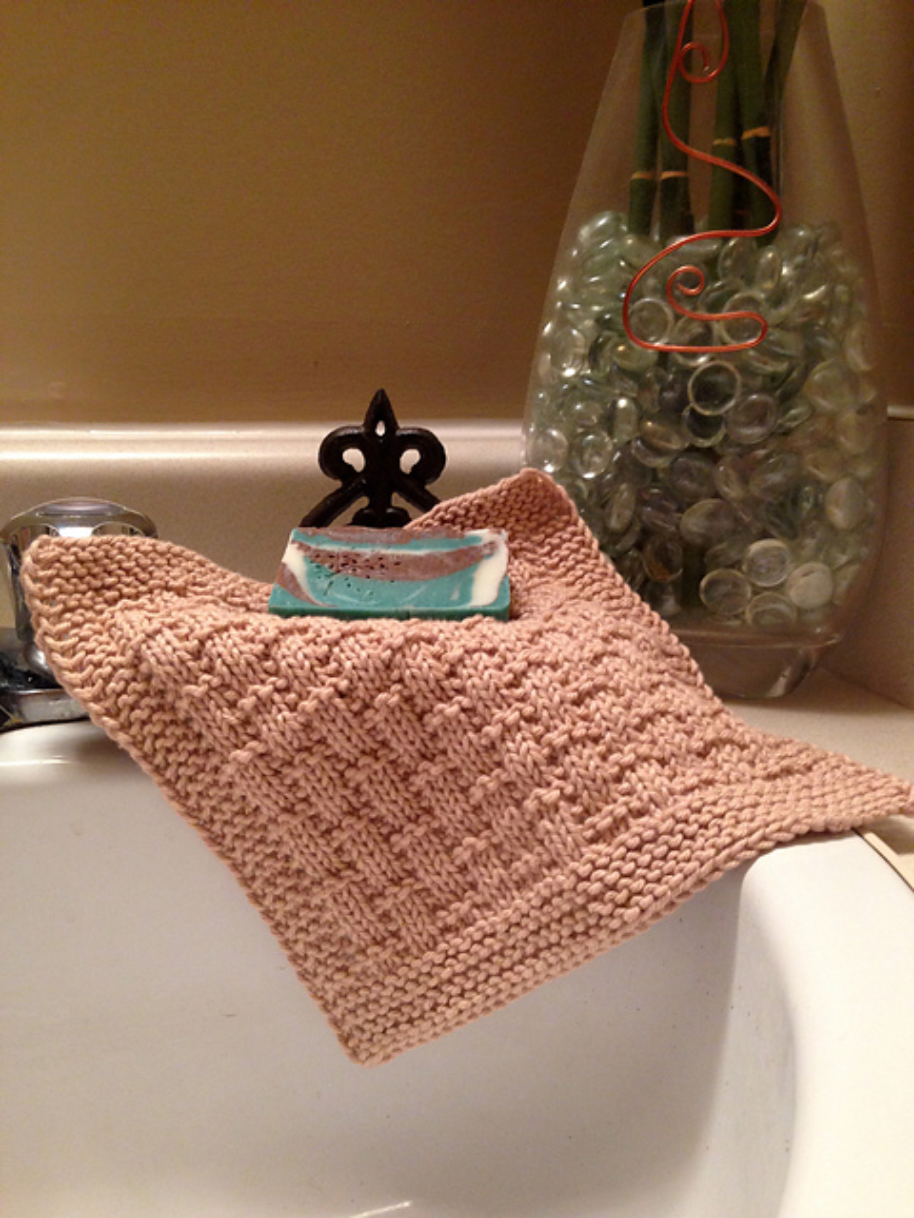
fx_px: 1162
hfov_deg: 42.9
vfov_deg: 55.4
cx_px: 457
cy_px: 609
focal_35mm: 33
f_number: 2.4
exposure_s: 1/20
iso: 200
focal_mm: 4.12
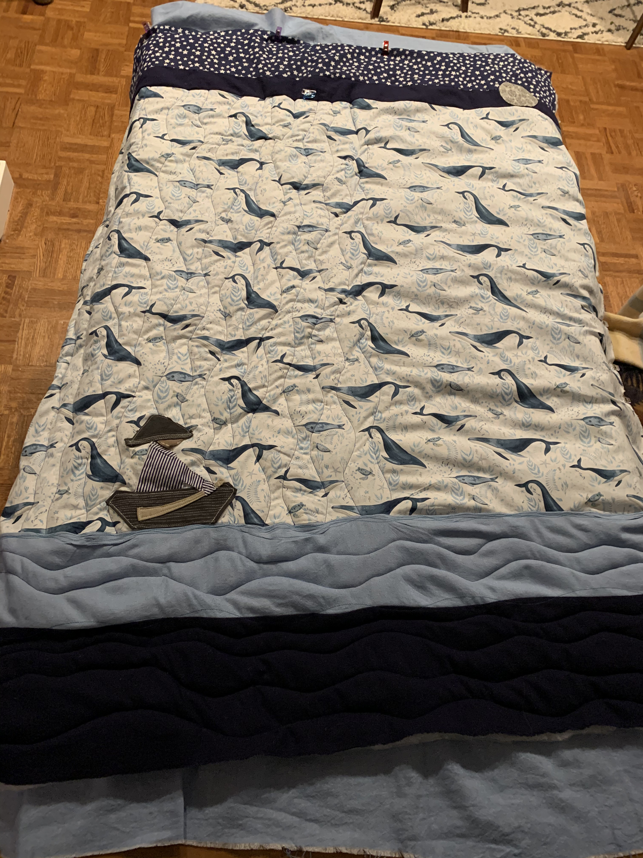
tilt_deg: -61.4
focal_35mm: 26
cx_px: 322
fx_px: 644
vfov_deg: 67.3
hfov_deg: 53.1
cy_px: 429
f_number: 1.8
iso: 400
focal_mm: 4.25
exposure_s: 1/40
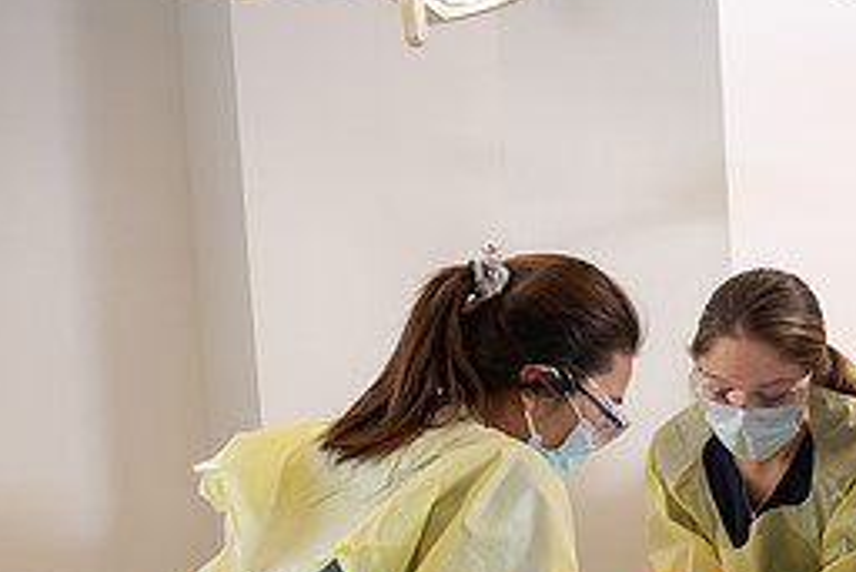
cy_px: 520
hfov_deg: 32.1
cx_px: 782
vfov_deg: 22.4
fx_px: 1404
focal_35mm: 59
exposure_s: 1/200
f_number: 4
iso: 500
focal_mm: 26
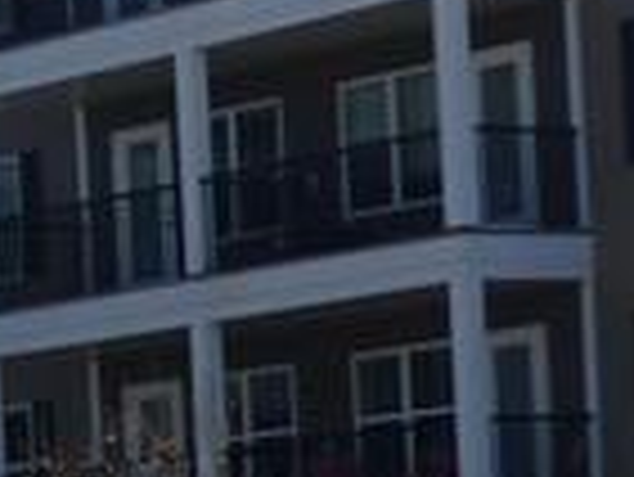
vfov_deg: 6.1
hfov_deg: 7.2
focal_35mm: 239
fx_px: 4381
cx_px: -1407
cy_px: 868
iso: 80
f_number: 8
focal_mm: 5.5
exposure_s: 1/160
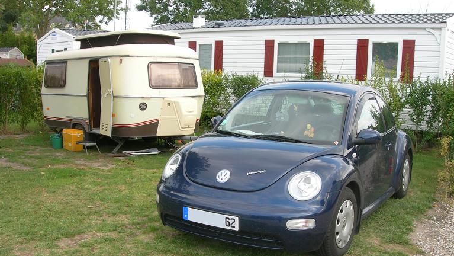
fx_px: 506
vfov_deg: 28.3
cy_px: 152
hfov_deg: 48.3
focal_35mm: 42
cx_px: 226
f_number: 4.8
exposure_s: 1/79.7
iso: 50
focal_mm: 7.8
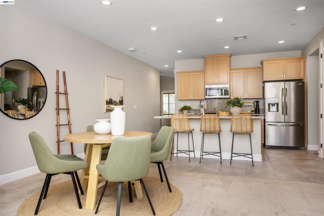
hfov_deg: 70.4
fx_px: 230
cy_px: 108
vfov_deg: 50.4
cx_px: 162
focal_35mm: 26
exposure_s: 1/125
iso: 360
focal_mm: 17
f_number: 5.6
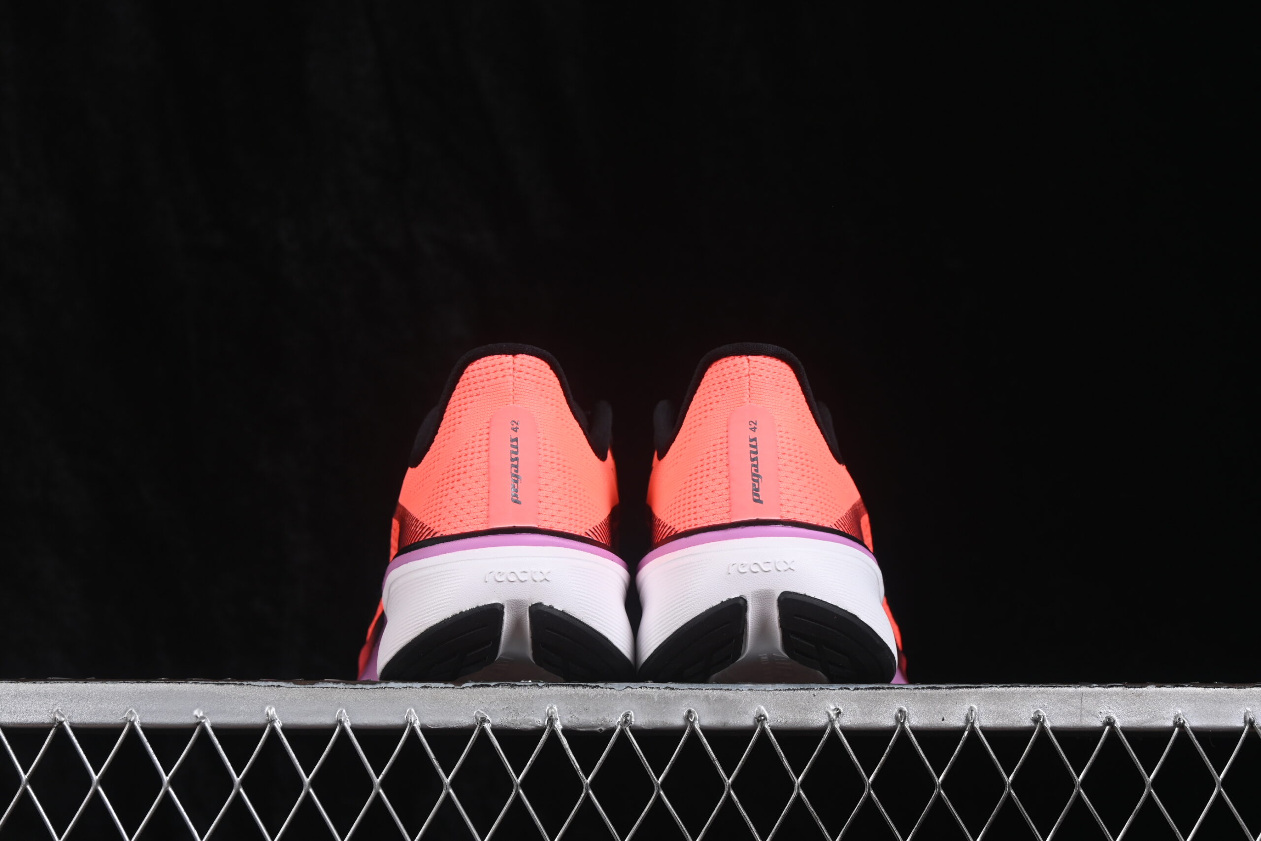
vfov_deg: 18.2
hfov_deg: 27.0
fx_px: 2627
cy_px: 420
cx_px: 630
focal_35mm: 75
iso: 160
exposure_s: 1/80
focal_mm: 50
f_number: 8
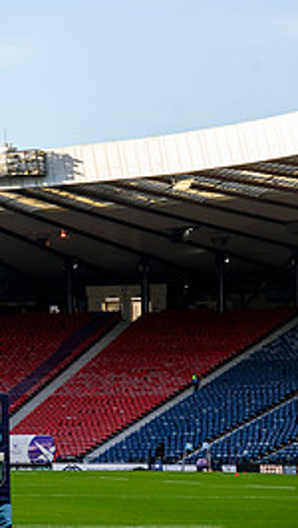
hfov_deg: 7.3
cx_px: -268
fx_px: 2243
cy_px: 182
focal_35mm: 160
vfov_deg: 13.4
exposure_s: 1/320
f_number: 6.3
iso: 320
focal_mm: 70
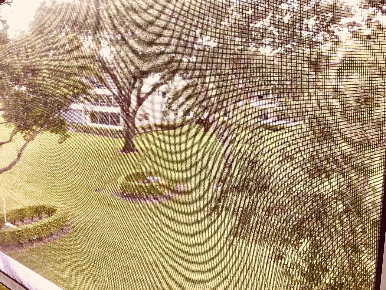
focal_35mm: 31
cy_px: 145
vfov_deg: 45.4
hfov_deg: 58.4
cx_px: 193
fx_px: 346
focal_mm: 3.3
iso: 40
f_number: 2.4
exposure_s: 1/120
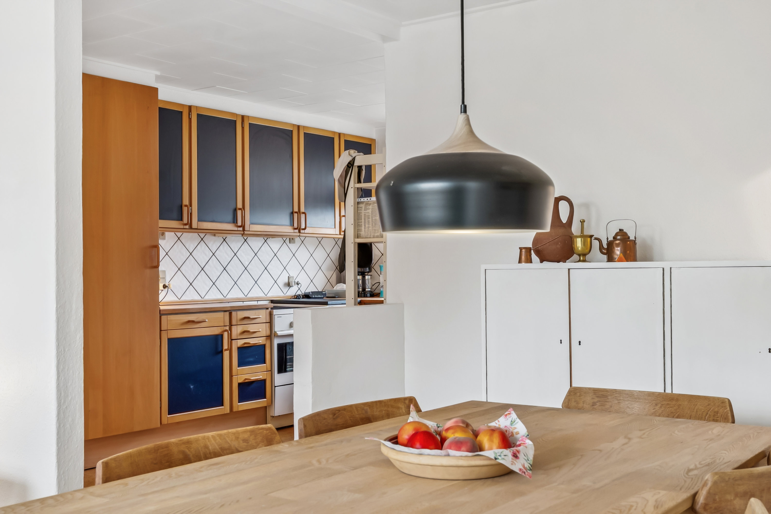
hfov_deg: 48.5
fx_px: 857
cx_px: 386
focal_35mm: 40
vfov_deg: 33.4
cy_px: 257
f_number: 8
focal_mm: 27
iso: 200
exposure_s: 1/6
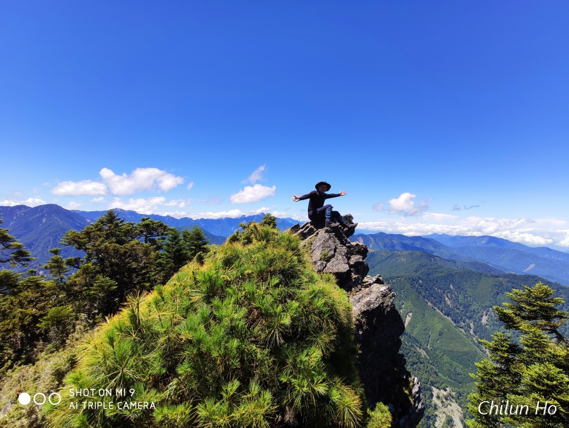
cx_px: 284
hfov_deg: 106.1
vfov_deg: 90.0
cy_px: 214
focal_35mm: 13
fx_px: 214
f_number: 2.2
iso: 100
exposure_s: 1/1020
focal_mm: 2.25
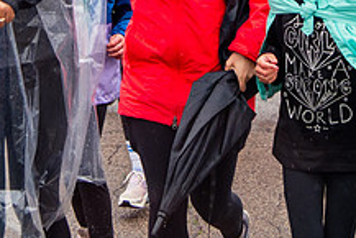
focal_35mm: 172
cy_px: -169
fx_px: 1702
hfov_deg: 11.9
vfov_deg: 7.8
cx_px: 140
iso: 1600
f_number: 4
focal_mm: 48
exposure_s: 1/1250
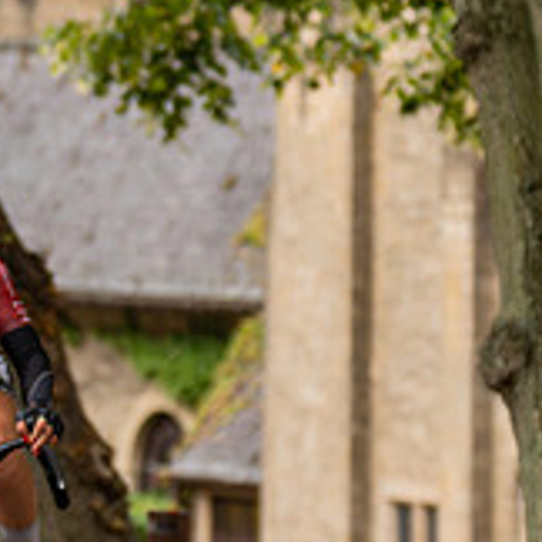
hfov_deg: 4.5
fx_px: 6855
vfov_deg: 4.5
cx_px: -378
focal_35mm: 387
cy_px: 194
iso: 640
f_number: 2.8
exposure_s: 1/800
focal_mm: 70
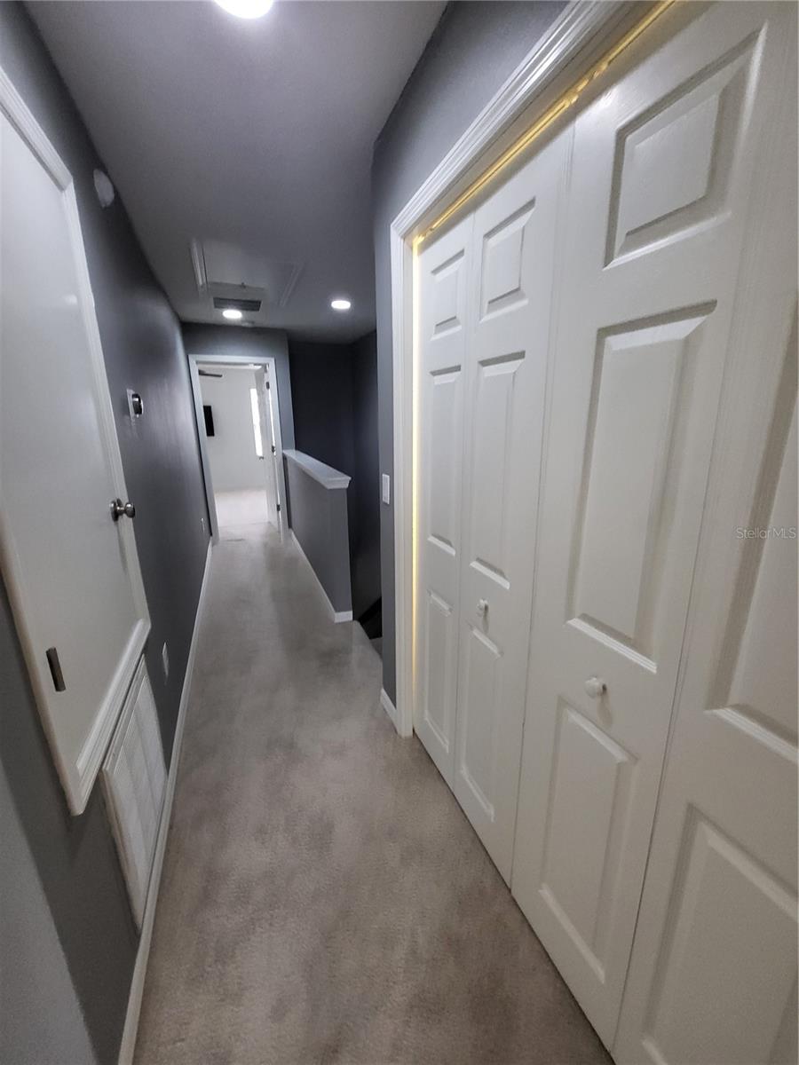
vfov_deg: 106.2
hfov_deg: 89.9
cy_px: 532
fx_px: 400
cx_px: 400
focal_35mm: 13
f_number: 2.2
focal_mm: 1.74
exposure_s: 1/60
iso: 320
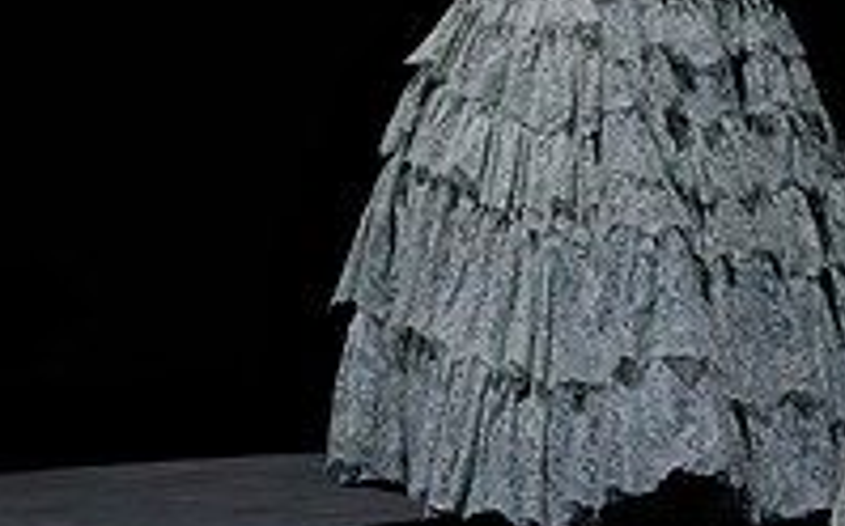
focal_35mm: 1312
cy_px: -73
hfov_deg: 1.6
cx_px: 842
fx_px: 30188
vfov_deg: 1.0
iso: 10000
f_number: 10
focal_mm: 391
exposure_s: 1/400
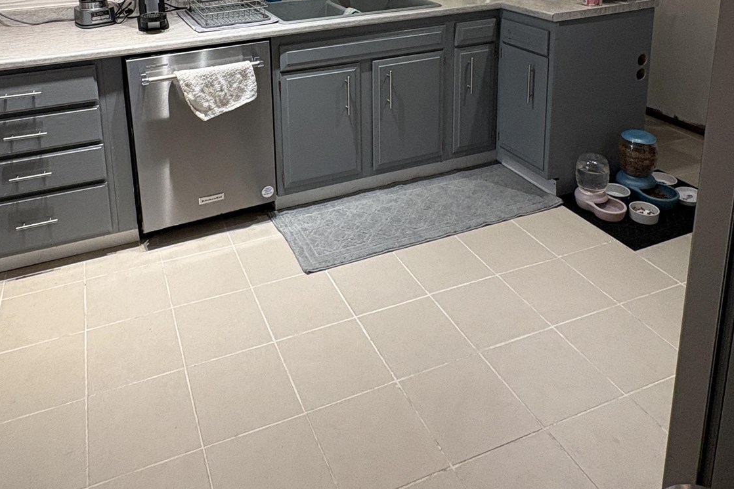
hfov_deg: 61.5
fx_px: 612
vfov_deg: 39.3
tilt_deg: -12.1
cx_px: 303
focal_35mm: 30
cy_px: 16
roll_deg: +1.2
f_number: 2.2
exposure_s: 1/60
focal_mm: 2.22
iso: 200
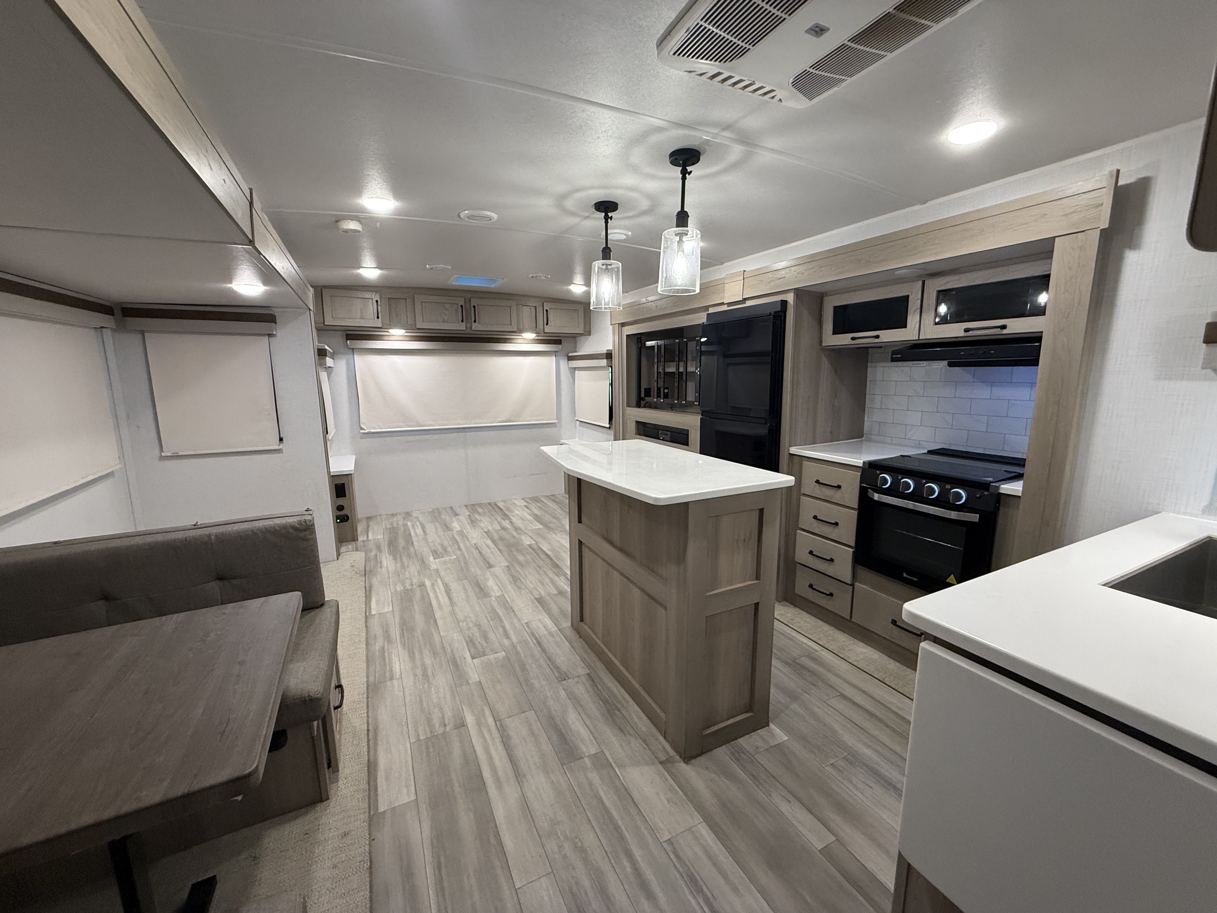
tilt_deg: -9.8
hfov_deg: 102.1
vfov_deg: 85.7
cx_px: 608
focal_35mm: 14
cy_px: 456
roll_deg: +0.0
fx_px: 492
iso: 320
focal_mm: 2.22
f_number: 2.2
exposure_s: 1/94
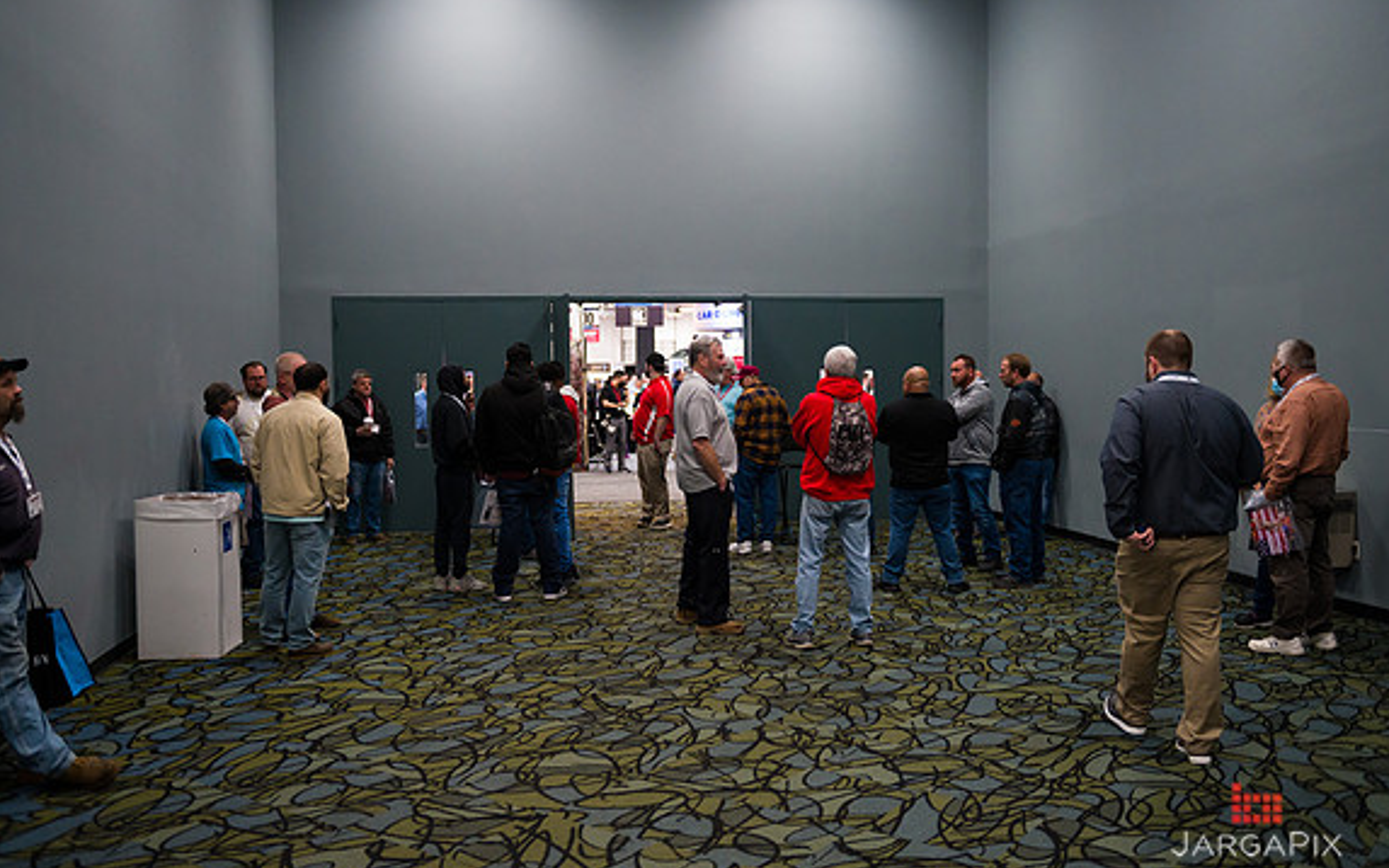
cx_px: 701
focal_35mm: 33
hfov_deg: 58.1
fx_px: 1249
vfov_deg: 38.3
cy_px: 441
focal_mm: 32
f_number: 3.2
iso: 3200
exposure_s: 1/200
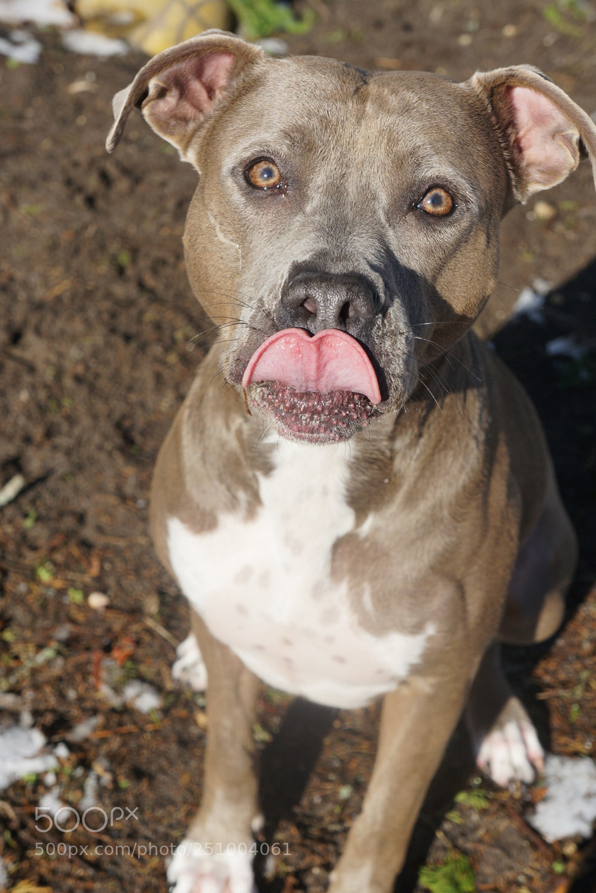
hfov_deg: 19.8
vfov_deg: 29.2
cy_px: 446
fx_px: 1711
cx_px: 298
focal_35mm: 69
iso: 100
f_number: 6.3
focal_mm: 46
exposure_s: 1/320
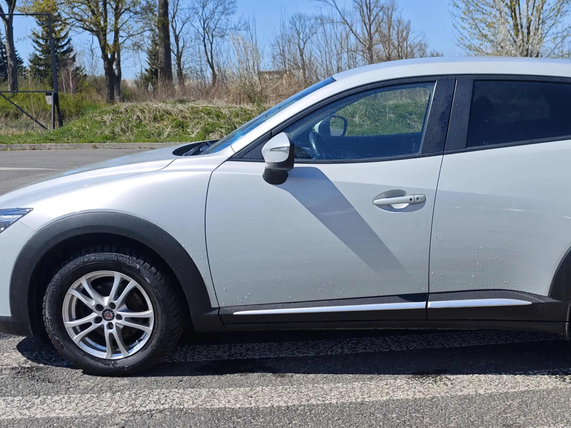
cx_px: 402
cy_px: 225
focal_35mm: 44
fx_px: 726
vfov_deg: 32.9
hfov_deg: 42.1
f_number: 2
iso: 50
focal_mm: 8.72
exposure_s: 1/1997
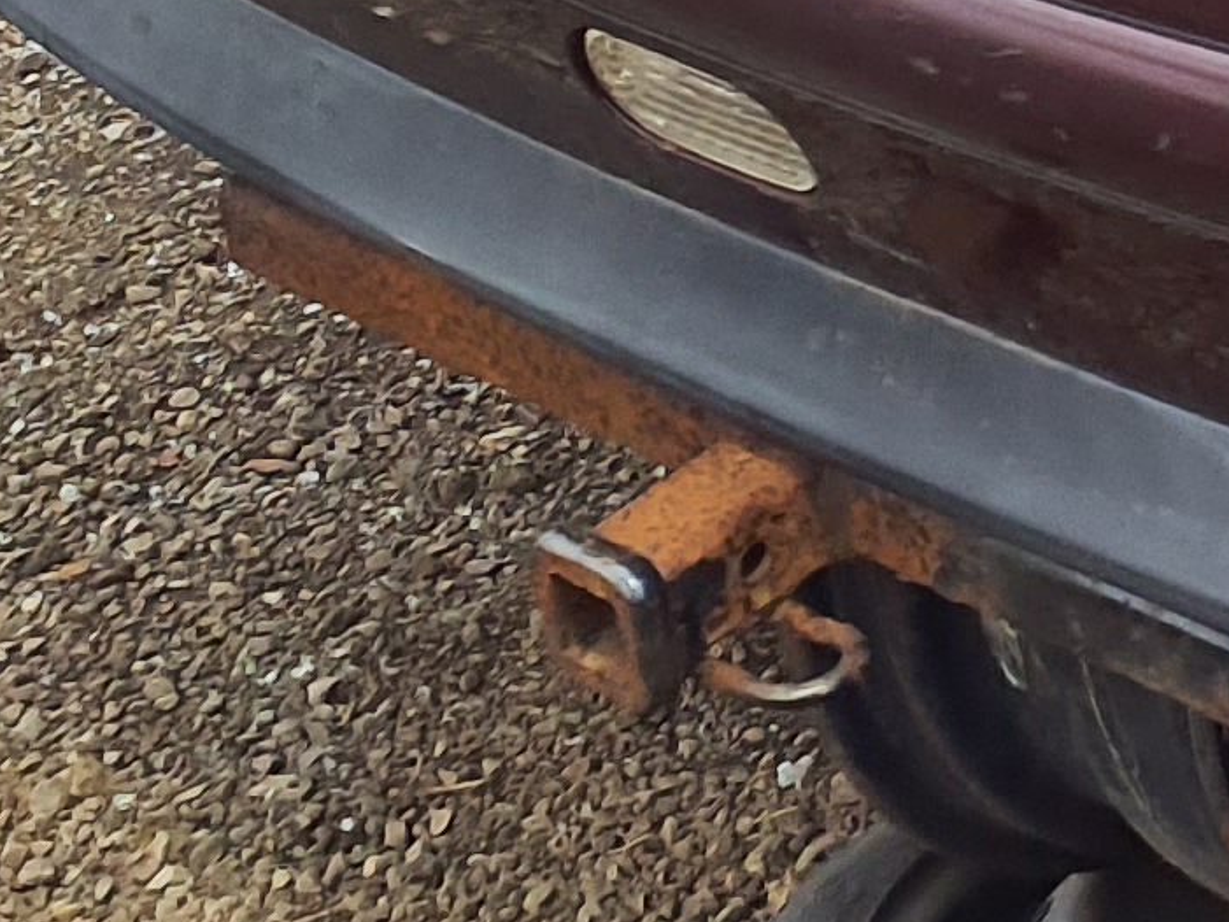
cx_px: 2509
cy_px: -1427
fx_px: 5646
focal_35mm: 159
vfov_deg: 8.4
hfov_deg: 11.2
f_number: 1.9
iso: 40
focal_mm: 3.58
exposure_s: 1/1340
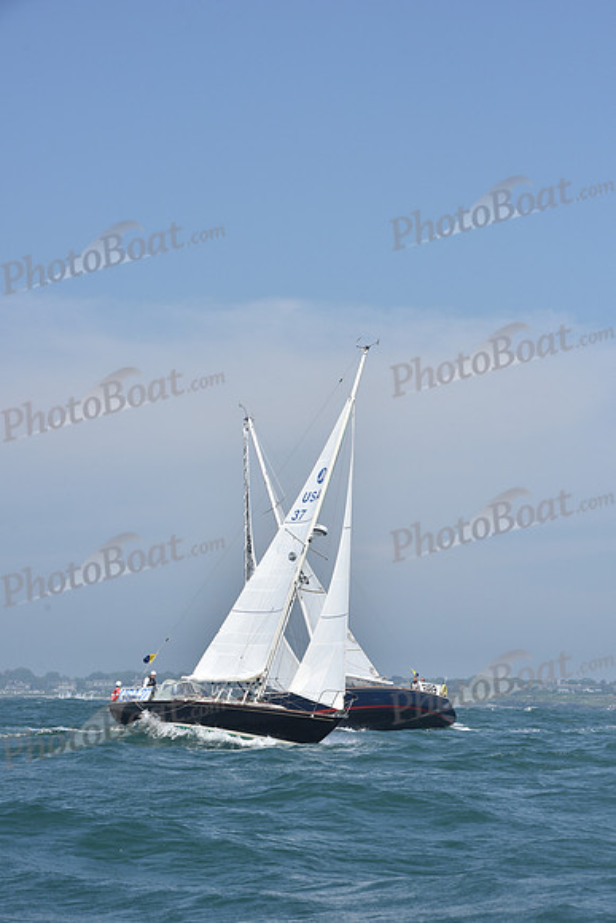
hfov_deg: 15.2
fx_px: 2308
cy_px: 462
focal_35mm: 90
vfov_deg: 22.6
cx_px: 308
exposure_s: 1/1000
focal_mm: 90
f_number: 10
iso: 320
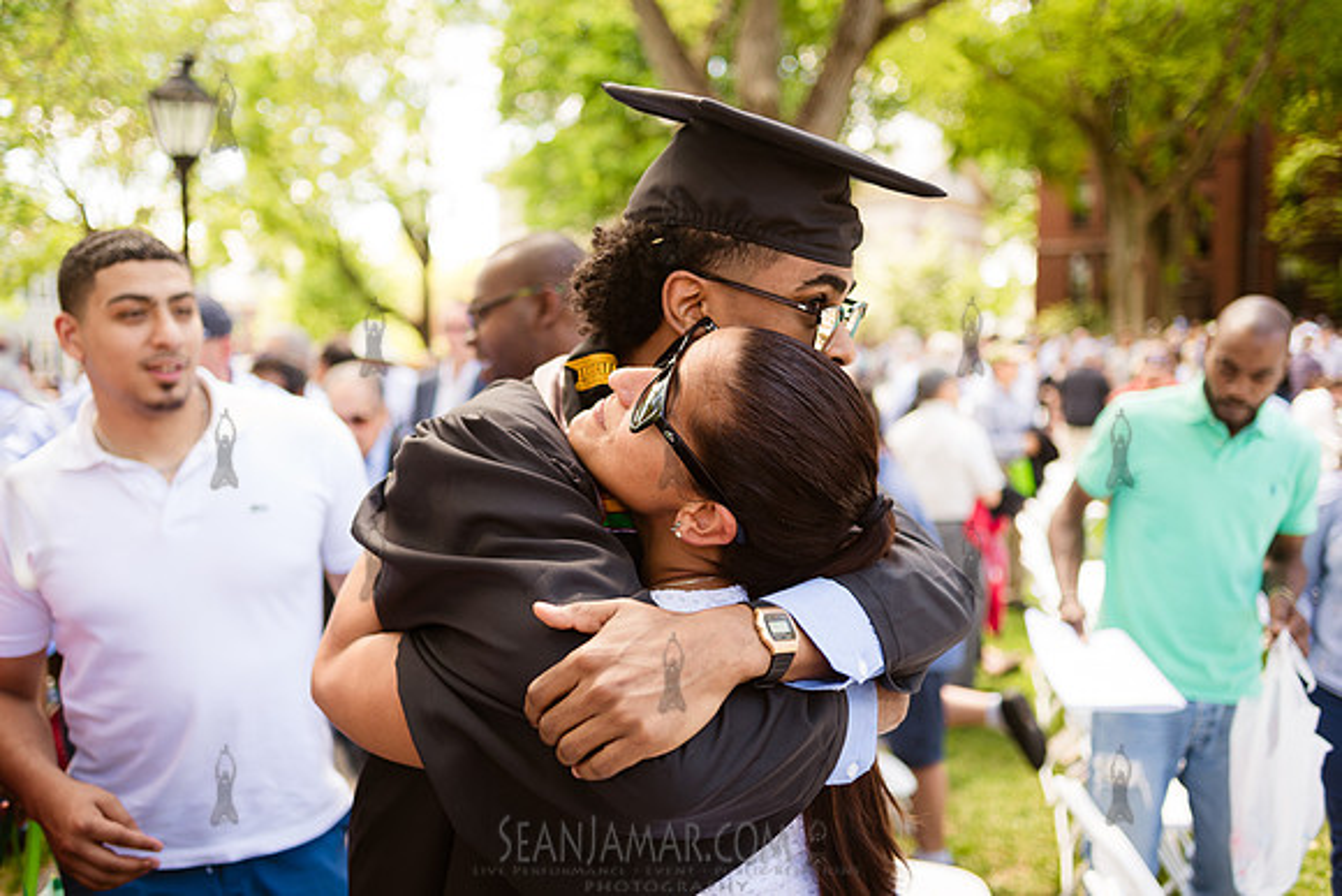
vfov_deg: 37.9
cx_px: 671
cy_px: 448
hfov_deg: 54.4
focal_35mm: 35
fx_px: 1305
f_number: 2.8
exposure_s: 1/160
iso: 100
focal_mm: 35
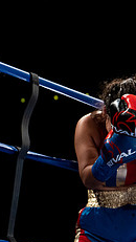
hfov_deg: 6.5
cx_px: 188
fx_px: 1179
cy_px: 188
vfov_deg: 11.7
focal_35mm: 184
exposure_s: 1/800
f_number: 4
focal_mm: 70
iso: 4000
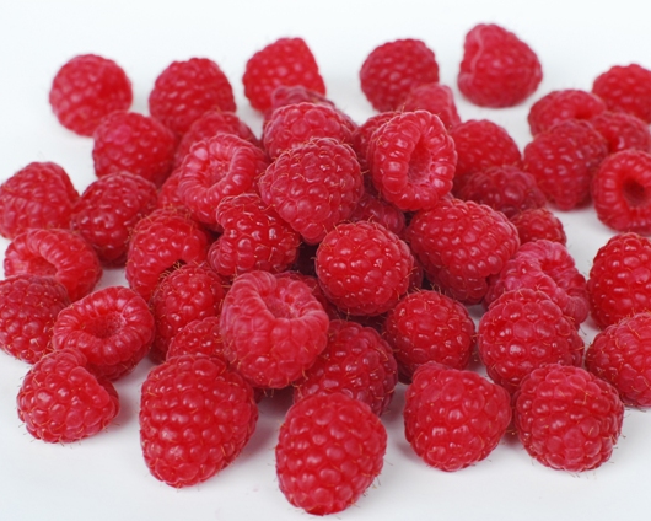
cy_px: 260
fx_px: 1638
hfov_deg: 22.5
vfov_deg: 18.1
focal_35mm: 85
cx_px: 356
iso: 640
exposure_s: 1/10
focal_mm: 50
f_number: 10
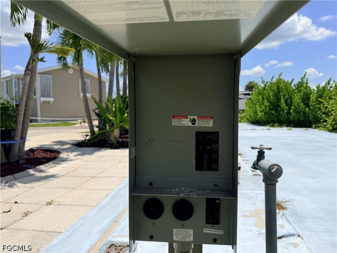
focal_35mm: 24
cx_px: 168
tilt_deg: -2.8
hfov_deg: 71.6
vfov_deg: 56.8
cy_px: 126
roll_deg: -0.5
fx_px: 234
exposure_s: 1/10309
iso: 100
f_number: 1.78
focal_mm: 6.76
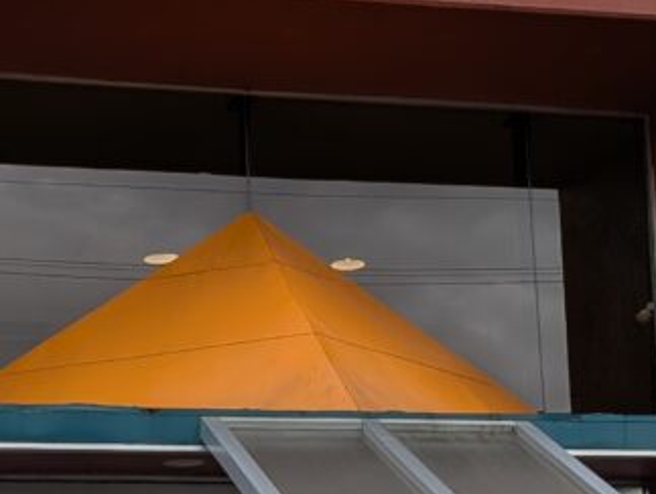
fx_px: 1802
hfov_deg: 20.6
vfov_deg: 15.3
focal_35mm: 95
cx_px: 260
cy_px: 516
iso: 30
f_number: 1.7
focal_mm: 4.53
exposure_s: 1/580
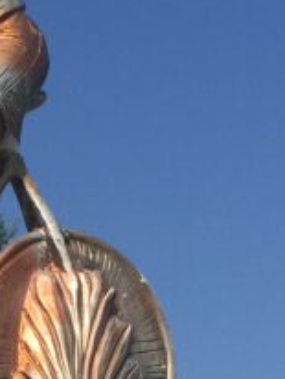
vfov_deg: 13.1
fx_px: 1578
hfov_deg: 10.2
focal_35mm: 144
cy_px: 521
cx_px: -18
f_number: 2.2
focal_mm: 4.15
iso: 32
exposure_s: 1/3049
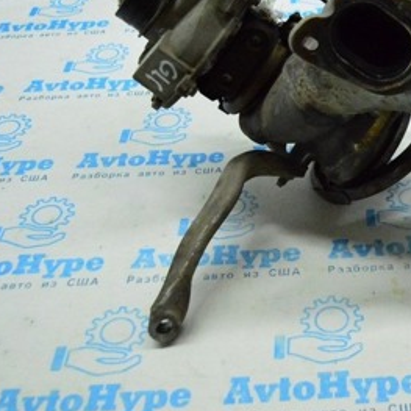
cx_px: 355
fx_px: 833
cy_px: 110
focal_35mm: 62
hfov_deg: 26.9
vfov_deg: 27.4
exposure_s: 1/1000
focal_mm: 20
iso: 6400
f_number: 3.8
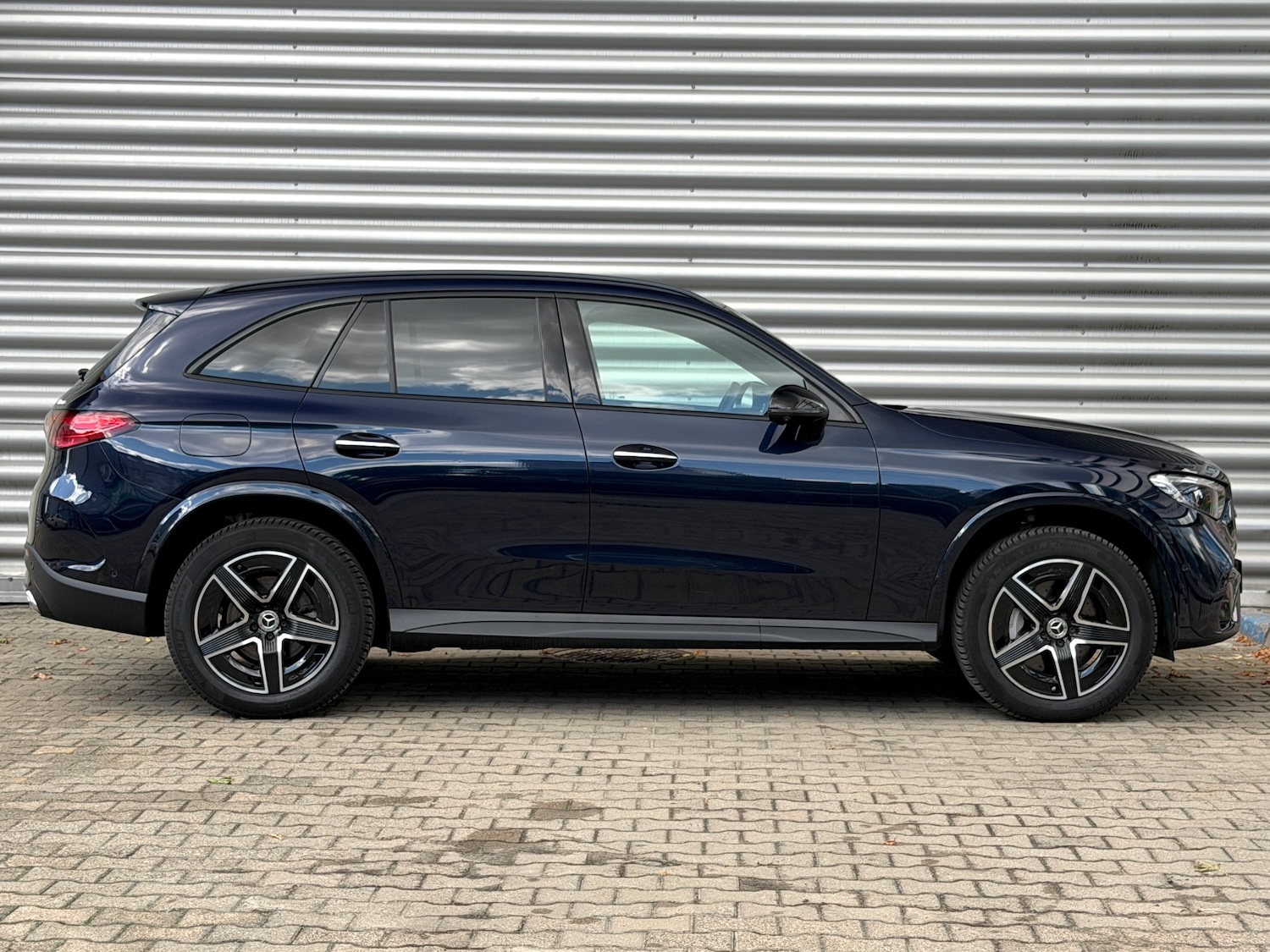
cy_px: 476
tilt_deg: -2.1
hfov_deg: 39.7
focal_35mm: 48
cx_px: 635
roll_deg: +0.4
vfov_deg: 30.3
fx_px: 1761
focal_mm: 6.76
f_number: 1.78
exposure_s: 1/398
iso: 64
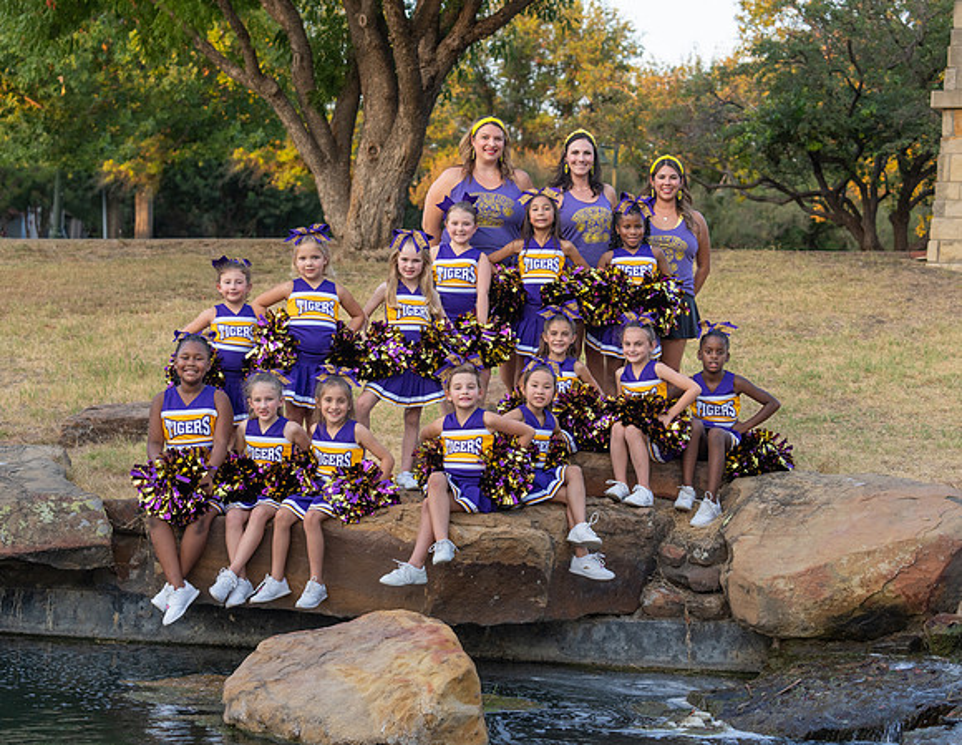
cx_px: 486
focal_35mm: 77
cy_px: 372
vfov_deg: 19.5
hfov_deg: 25.0
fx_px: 2172
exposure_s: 1/320
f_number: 4
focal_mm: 70
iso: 640
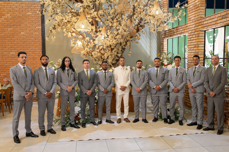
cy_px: 76
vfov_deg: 36.9
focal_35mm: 36
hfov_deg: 53.1
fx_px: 229
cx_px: 116
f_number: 2.2
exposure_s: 1/125
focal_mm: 35
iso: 4000
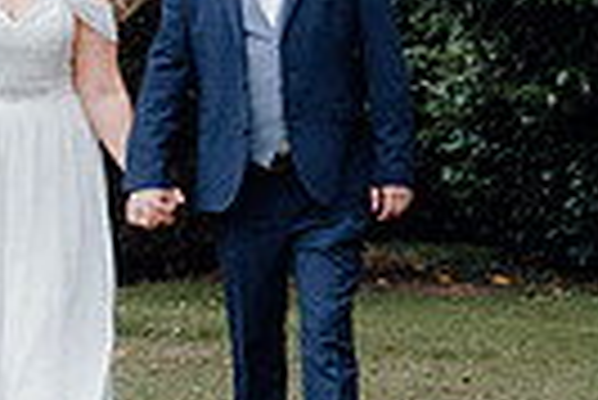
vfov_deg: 6.8
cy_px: -178
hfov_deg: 10.2
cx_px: 216
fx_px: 3342
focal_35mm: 201
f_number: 3.5
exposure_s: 1/160
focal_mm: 46
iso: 5000
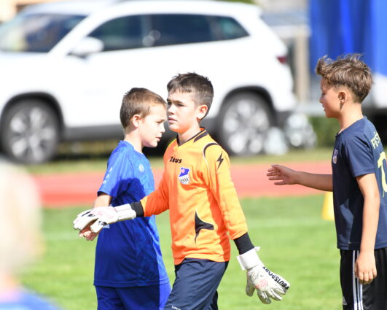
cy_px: 155
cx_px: 175
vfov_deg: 2.7
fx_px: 6484
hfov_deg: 3.4
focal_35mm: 566
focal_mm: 500
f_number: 5.6
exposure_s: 1/3200
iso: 1250
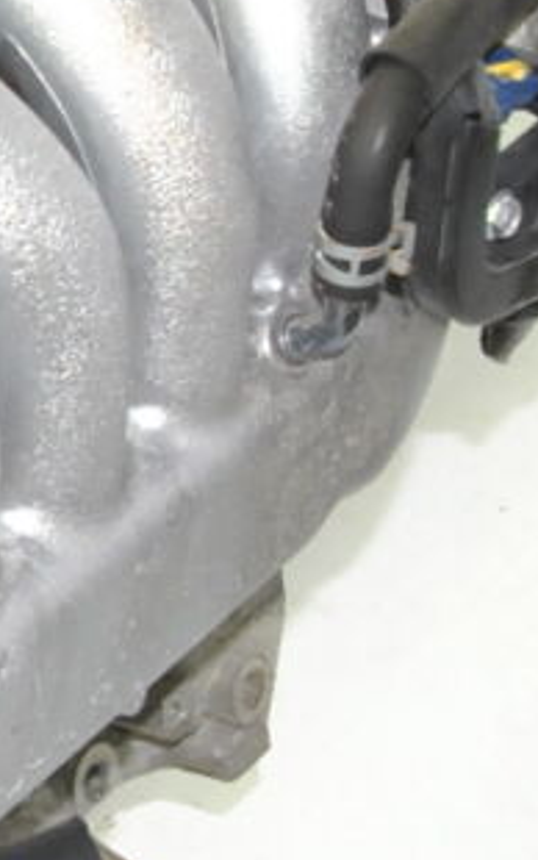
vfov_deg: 13.2
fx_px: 3703
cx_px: -588
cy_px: 268
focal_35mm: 158
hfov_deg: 7.9
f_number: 22
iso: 800
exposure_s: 1/8
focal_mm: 20
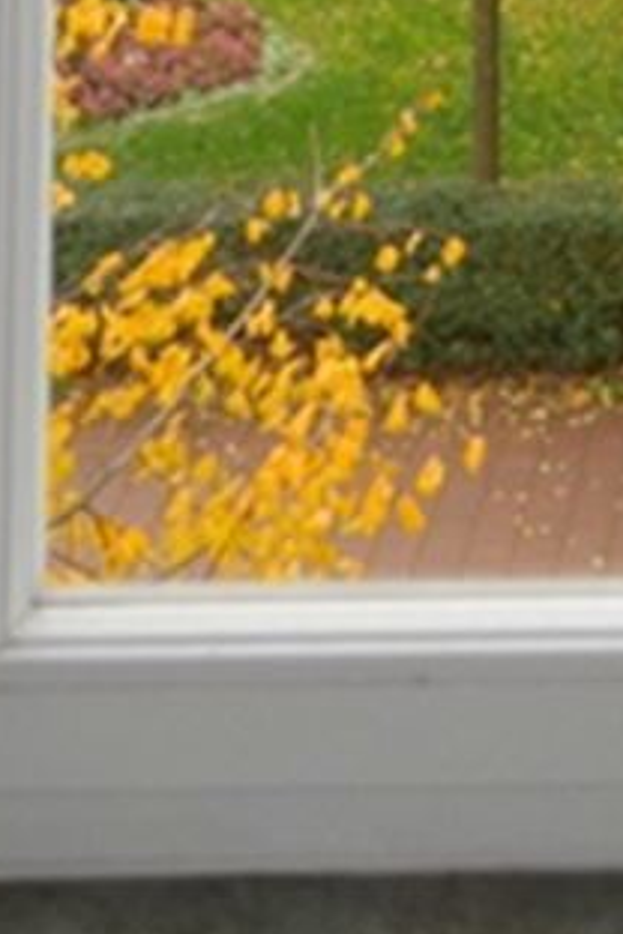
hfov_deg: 10.6
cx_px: 1063
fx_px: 3193
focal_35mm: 123
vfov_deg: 14.2
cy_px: -877
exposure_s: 1/200
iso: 125
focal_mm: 9.1
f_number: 2.8
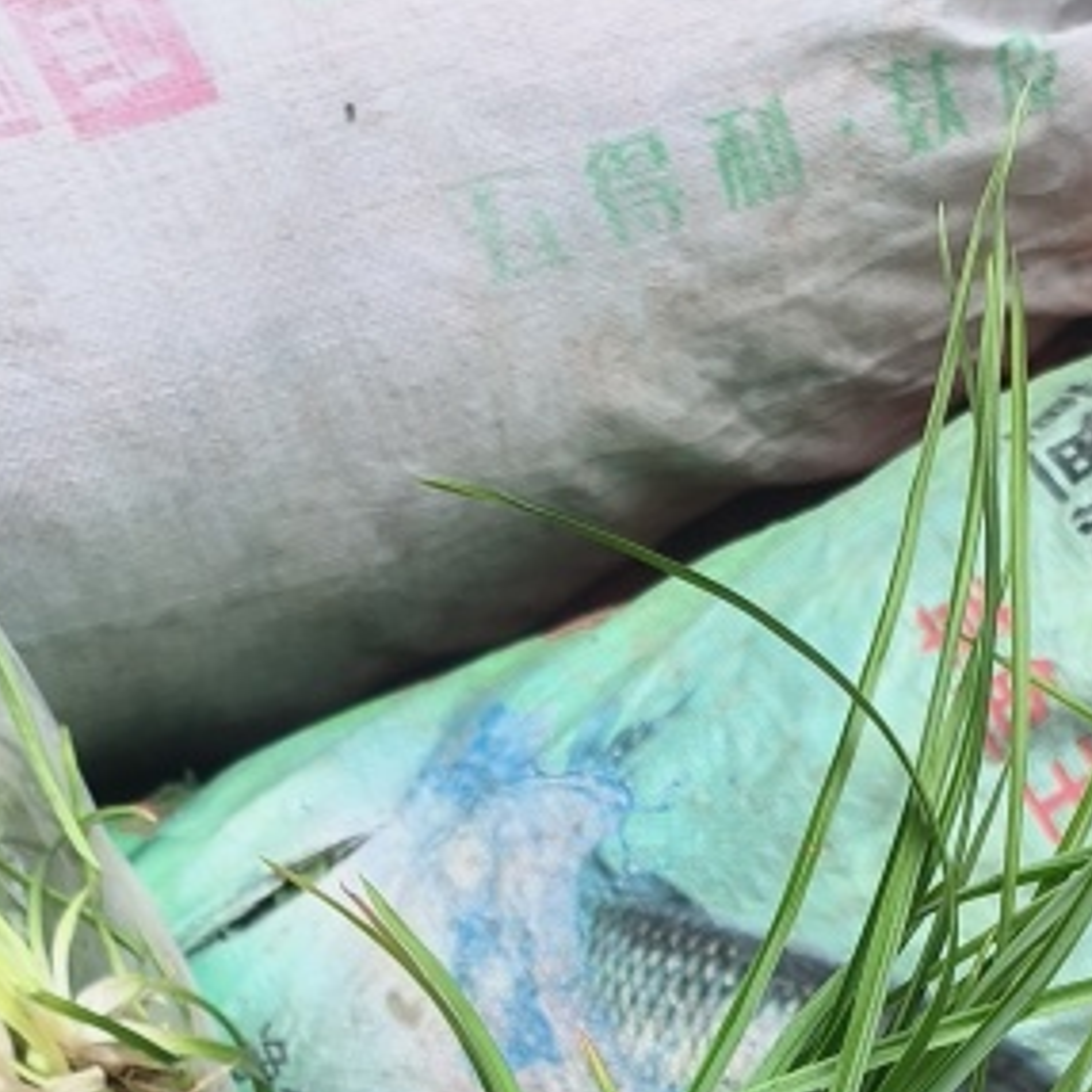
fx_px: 2820
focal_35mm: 79
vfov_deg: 18.0
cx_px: 863
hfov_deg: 21.7
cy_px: 1903
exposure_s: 1/649
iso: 102
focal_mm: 5.42
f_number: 1.8
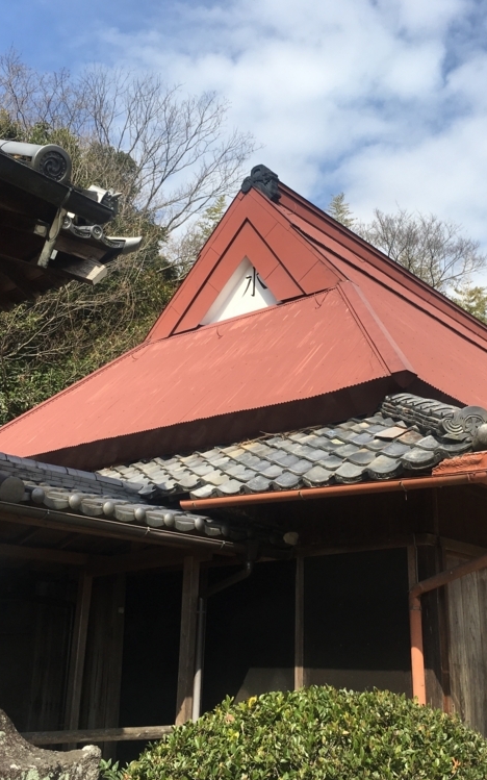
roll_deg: -0.4
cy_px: 389
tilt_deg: +18.2
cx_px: 319
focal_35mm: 42
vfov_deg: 47.2
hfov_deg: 30.3
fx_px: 892
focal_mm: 4.15
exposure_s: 1/1637
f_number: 2.2
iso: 25
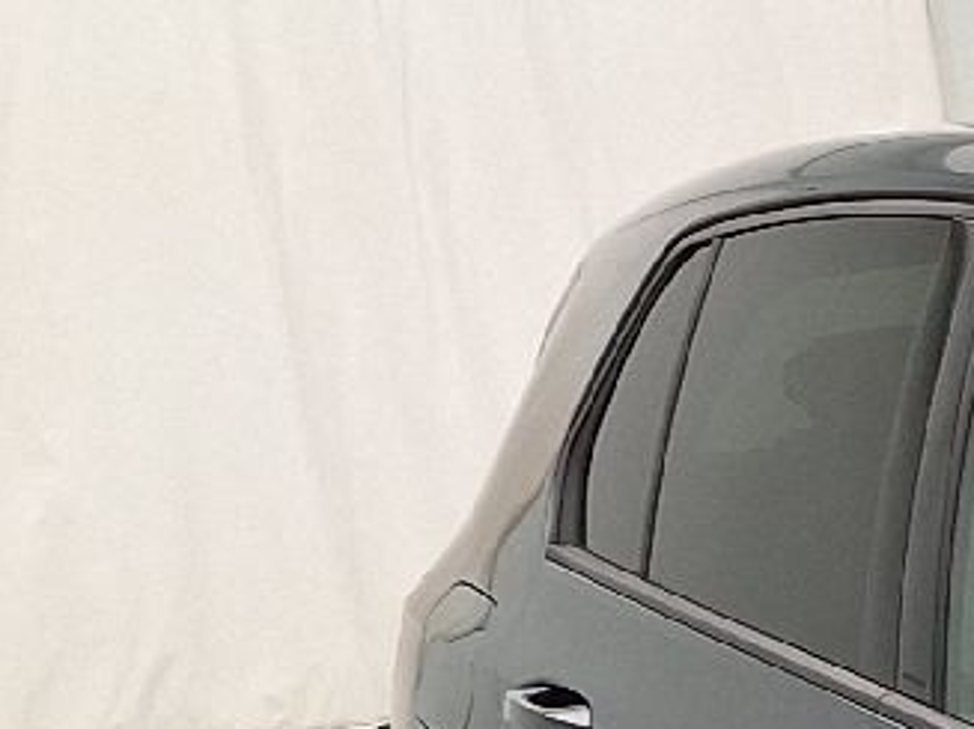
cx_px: 2285
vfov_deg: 10.1
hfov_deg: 12.0
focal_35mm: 135
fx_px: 3797
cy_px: 1523
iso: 50
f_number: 1.8
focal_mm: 5.54
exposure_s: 1/100
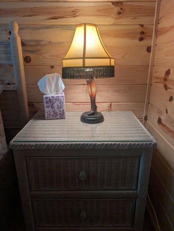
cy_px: 116
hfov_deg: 56.9
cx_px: 87
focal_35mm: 24
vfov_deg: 71.5
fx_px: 160
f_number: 1.7
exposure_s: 1/120
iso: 118
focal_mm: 6.9
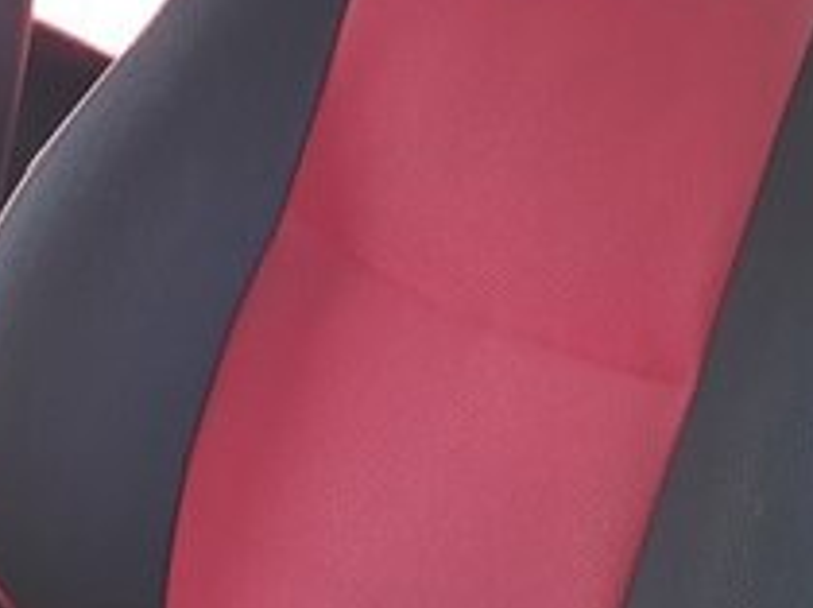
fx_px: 1994
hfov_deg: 22.9
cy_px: -76
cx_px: 550
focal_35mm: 85
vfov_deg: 16.7
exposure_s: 1/33
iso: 50
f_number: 1.9
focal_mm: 3.6
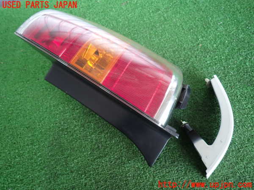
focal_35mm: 25
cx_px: 127
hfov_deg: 69.4
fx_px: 183
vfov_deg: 54.9
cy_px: 95
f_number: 2
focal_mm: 4.5
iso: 160
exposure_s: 1/60
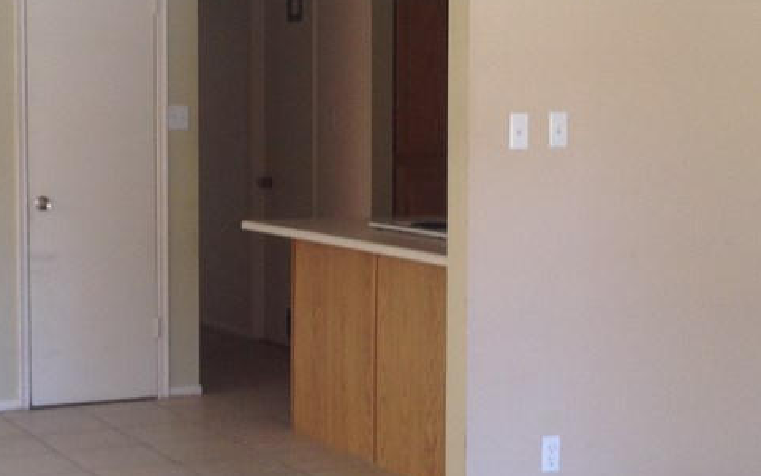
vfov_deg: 15.7
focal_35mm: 83
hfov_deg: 24.9
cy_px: 227
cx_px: 302
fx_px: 1722
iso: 50
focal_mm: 4.12
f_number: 2.4
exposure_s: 1/24
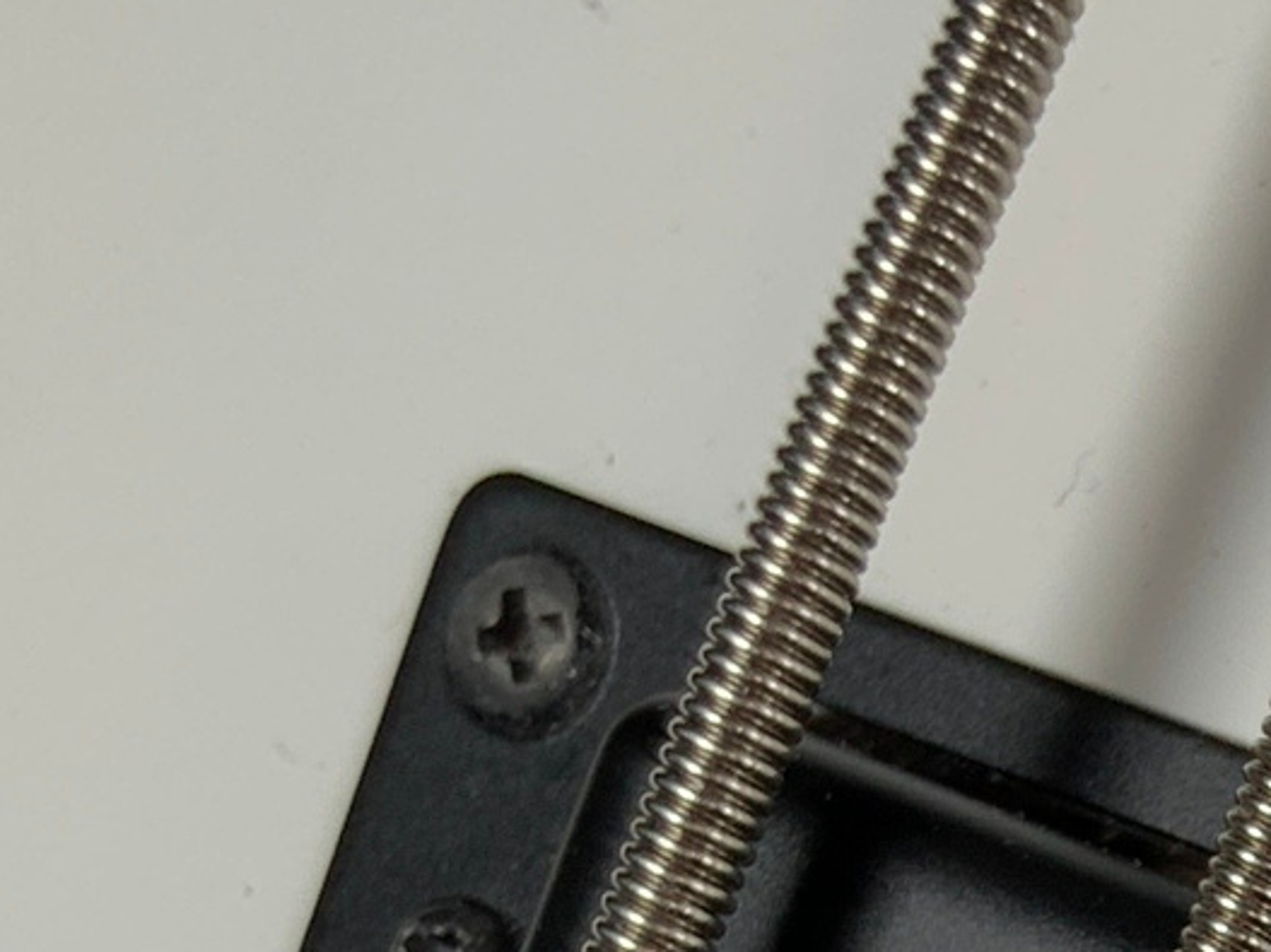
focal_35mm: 141
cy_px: 1880
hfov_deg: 13.1
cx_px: 2033
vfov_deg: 9.8
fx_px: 5176
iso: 16
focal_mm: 3
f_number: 1.8
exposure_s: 1/156
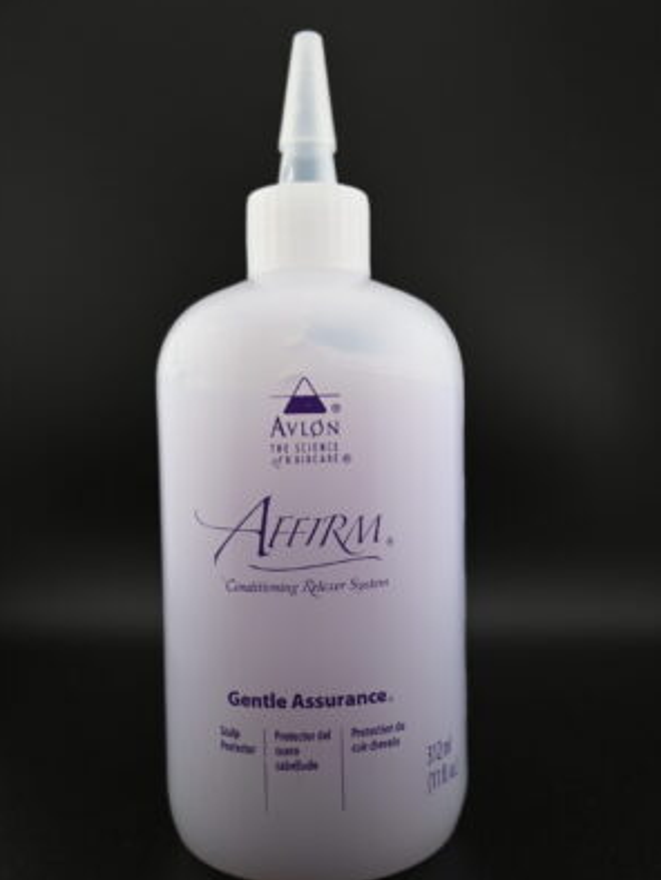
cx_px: 328
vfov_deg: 53.1
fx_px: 879
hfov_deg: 41.2
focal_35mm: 35
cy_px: 474
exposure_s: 1/250
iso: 320
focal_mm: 21
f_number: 4
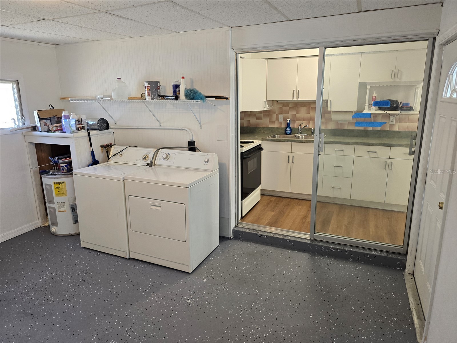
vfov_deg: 58.9
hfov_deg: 73.9
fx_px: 304
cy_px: 172
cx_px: 228
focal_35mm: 23
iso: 200
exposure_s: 1/120
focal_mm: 6.3
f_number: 1.7
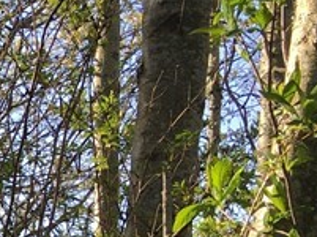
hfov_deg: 11.2
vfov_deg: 9.6
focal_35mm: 148
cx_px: -446
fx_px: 1353
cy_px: 389
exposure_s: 1/452
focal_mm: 4.15
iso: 25
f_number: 2.2
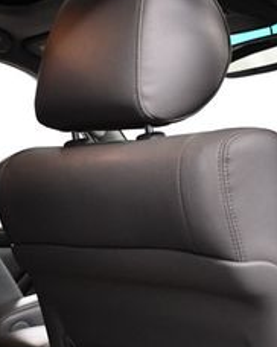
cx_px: 35
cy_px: 250
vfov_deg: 21.8
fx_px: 893
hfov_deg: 17.4
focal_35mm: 87
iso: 2500
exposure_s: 1/125
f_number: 3.8
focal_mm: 22
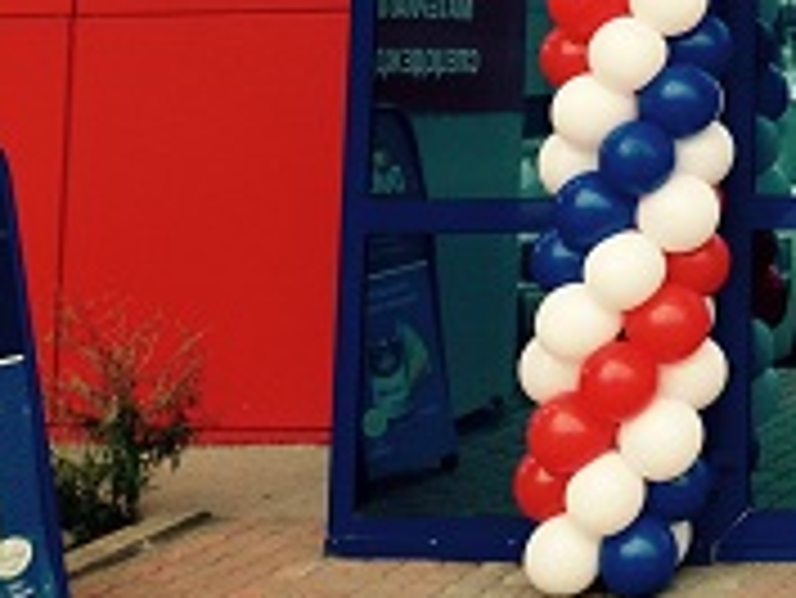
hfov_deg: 19.2
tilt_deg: +8.8
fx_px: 2140
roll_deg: -0.7
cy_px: -223
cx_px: 1079
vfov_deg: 15.0
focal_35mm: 93
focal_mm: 4.12
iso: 50
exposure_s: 1/256
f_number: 2.4
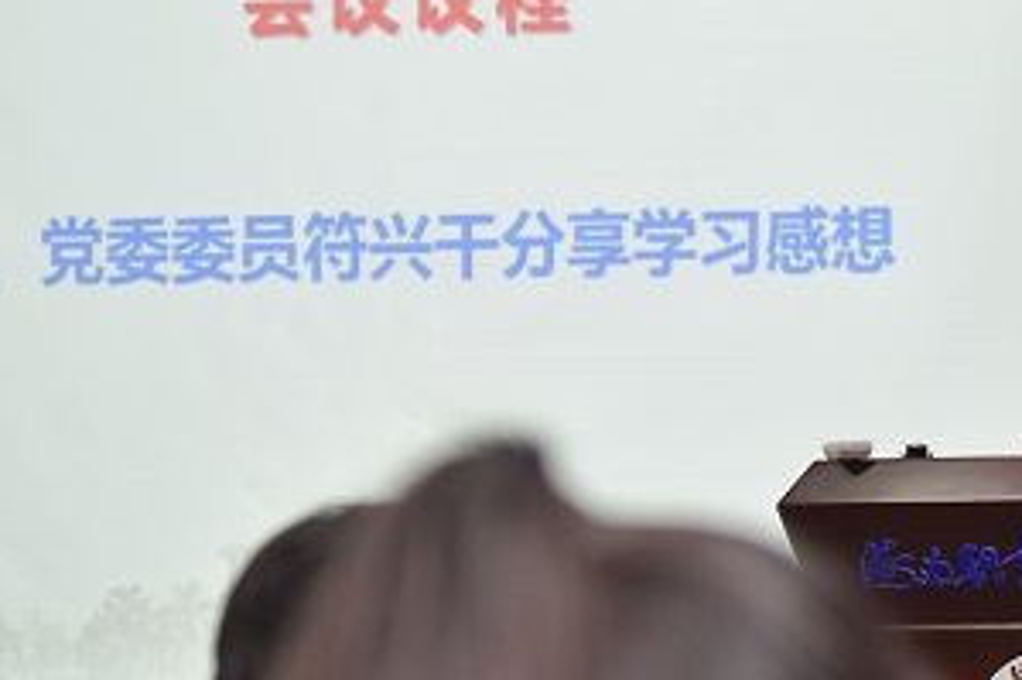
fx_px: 8460
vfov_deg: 4.6
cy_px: 465
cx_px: 1186
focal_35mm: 298
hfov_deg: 6.9
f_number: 4.8
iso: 900
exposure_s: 1/160
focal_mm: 85
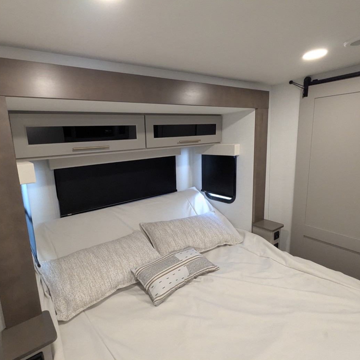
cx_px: 159
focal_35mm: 19
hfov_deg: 77.4
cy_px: 180
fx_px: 224
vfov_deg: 77.7
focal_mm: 2.35
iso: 694
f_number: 2.2
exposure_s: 1/168
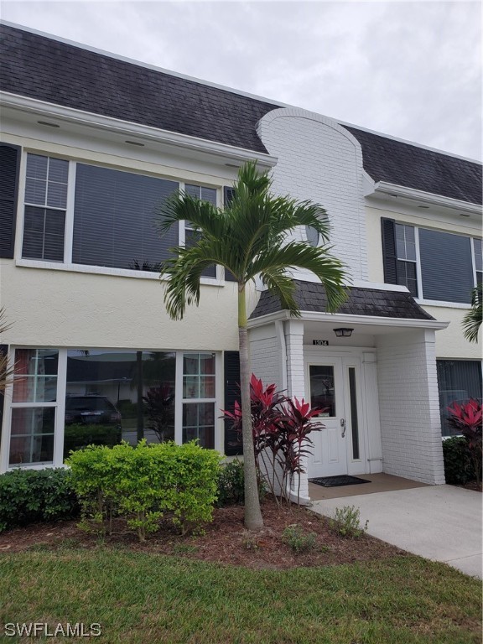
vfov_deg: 67.3
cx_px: 242
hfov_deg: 53.1
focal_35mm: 26
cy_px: 322
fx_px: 484
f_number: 2.4
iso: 50
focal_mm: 4.3
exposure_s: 1/229
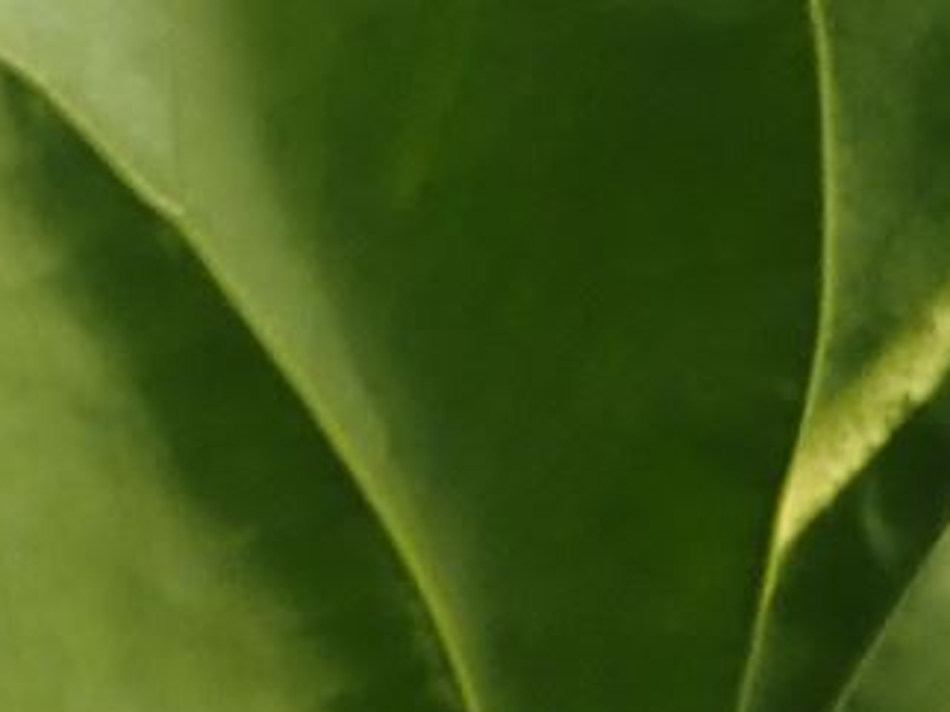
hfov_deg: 11.4
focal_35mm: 155
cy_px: 1171
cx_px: -1021
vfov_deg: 9.2
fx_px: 4252
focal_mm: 4.5
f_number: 5.6
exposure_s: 1/30
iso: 100
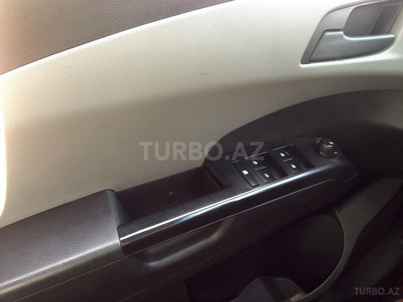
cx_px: 202
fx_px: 384
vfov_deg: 42.9
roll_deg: -4.7
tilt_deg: -38.9
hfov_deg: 55.4
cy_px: 151
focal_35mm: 33
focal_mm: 4.12
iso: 50
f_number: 2.4
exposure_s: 1/30
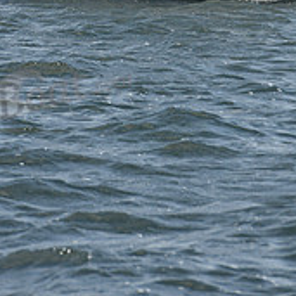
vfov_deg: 3.0
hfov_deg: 3.0
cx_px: 222
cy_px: -185
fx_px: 5572
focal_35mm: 576
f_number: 13
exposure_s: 1/1000
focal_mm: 200
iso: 320
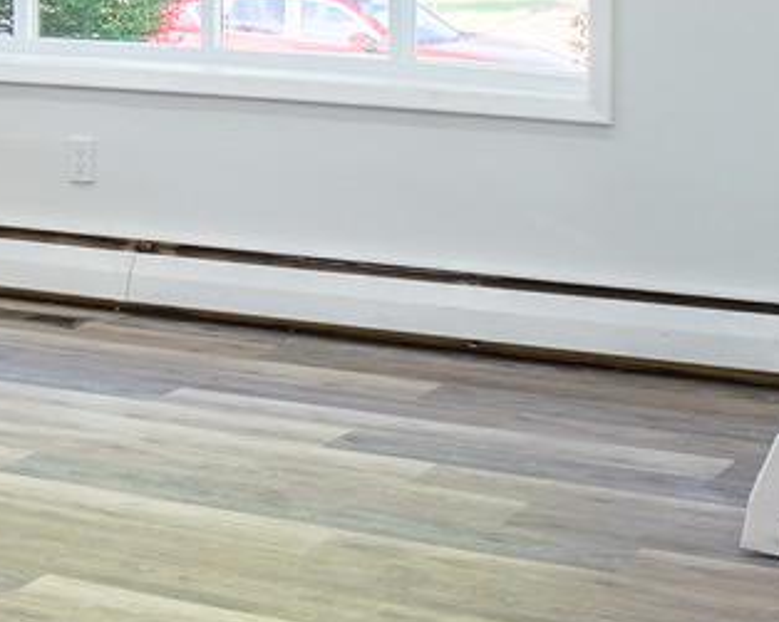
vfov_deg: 15.2
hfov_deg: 17.9
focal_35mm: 98
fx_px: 2259
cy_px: -120
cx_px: -318
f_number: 8
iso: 200
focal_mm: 16
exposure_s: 1/200
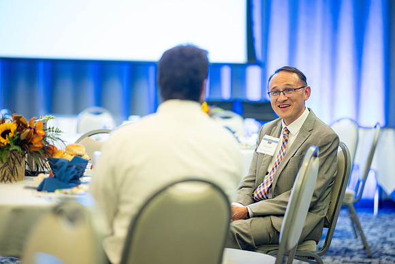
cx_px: 198
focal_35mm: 105
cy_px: 132
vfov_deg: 13.0
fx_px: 1152
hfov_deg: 19.5
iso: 6400
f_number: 1.4
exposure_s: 1/500
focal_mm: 105
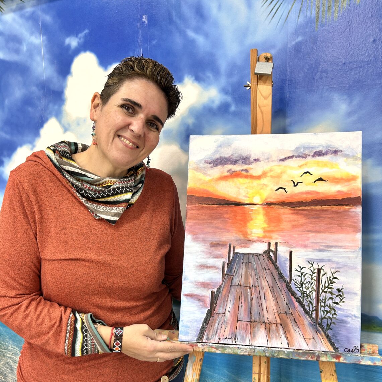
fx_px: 387
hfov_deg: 52.5
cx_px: 193
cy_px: 235
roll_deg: +0.2
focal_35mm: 31
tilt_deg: -8.5
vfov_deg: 52.1
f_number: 1.5
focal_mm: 5.7
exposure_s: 1/50
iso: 100
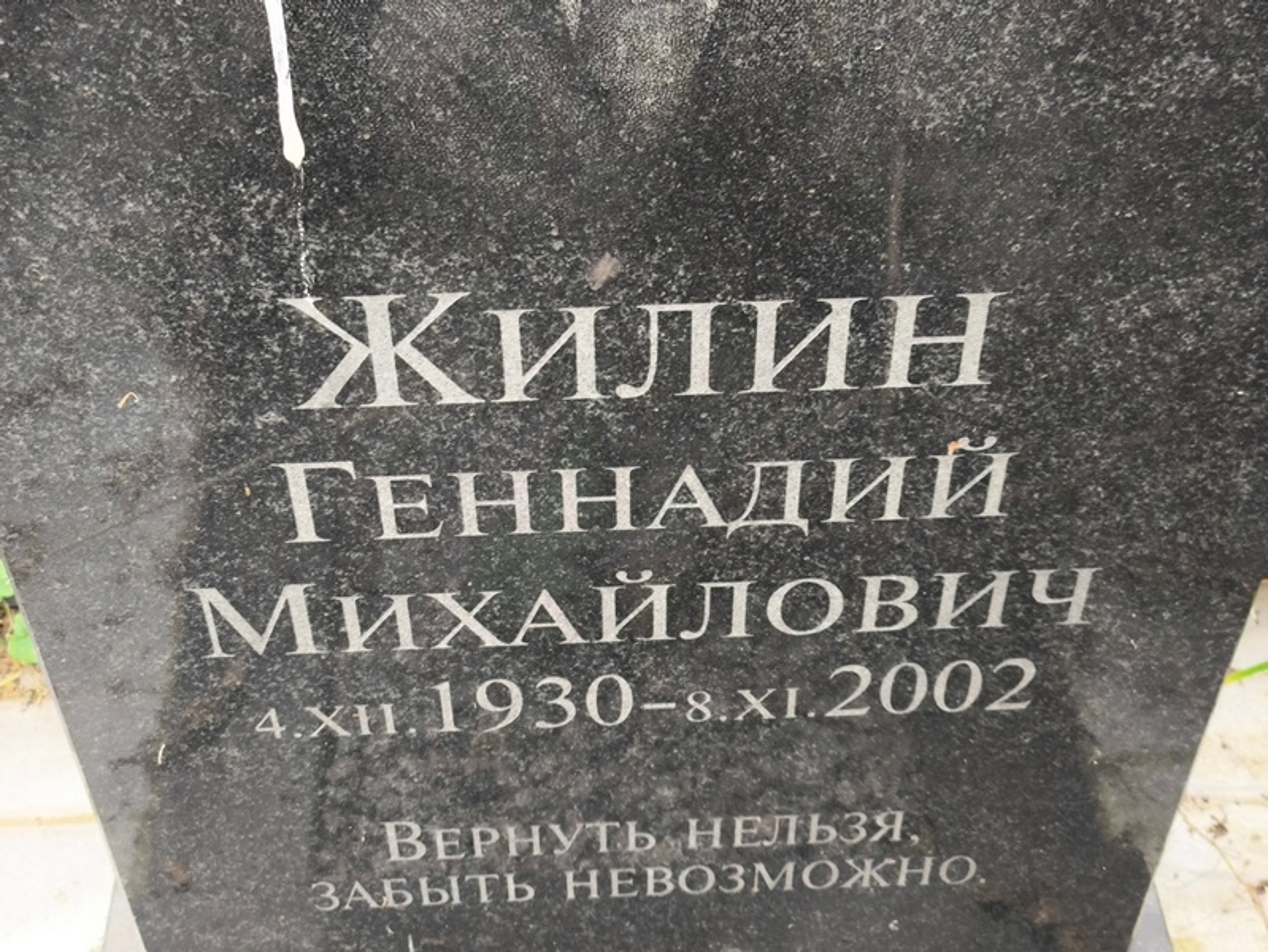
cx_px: 634
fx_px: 1832
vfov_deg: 29.1
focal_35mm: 50
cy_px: 476
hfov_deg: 38.2
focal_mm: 4.71
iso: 125
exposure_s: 1/60
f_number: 1.7
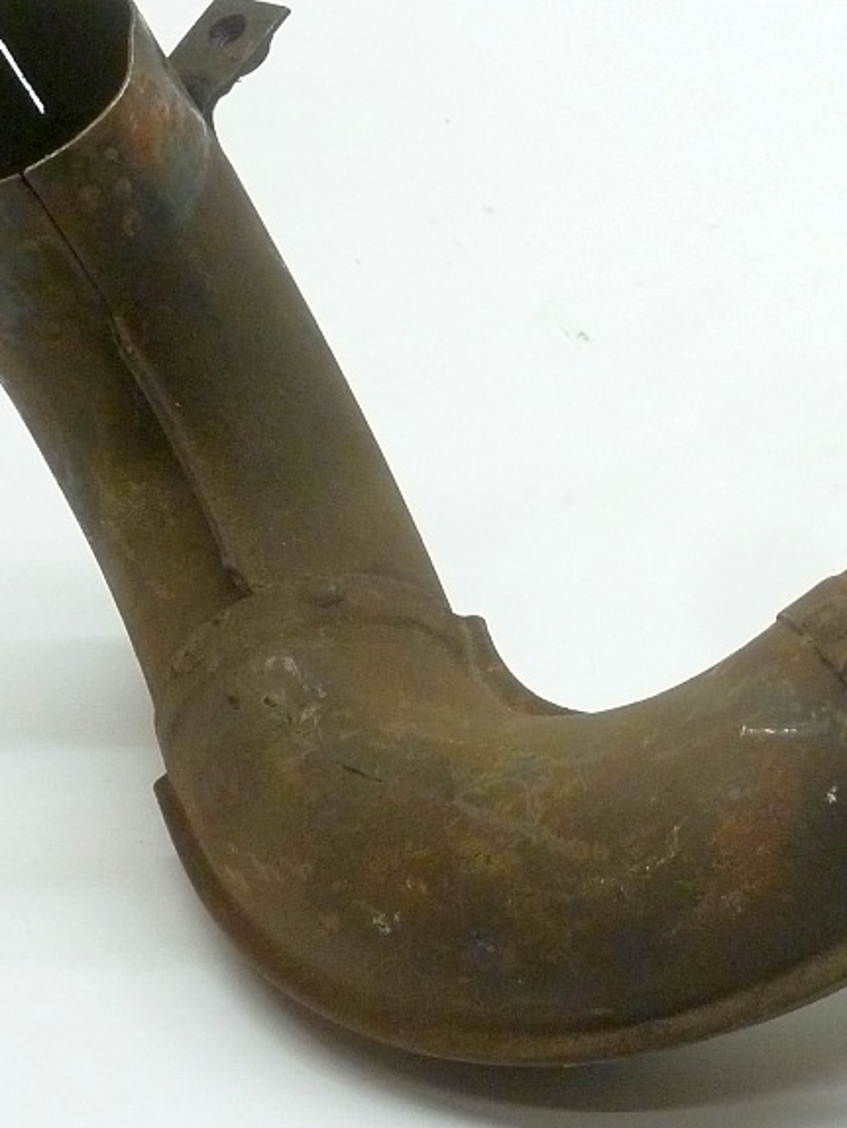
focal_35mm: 78
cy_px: 525
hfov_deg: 18.7
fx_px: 2543
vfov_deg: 25.0
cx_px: 695
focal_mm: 7.9
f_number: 3.8
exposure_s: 1/30
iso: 400
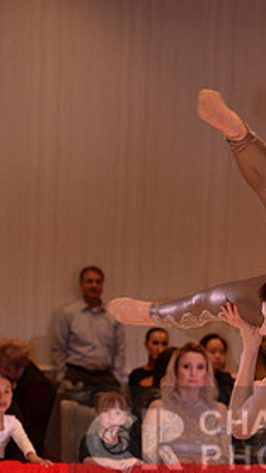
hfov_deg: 5.3
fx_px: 2881
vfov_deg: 9.3
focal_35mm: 230
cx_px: 304
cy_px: 444
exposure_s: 1/250
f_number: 4.5
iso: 2000
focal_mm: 105
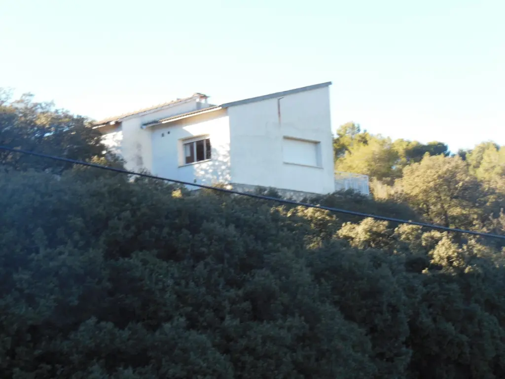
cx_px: 252
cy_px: 190
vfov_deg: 13.8
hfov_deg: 18.4
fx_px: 1561
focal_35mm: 107
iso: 125
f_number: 5.7
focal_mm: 19.1
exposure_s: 1/80
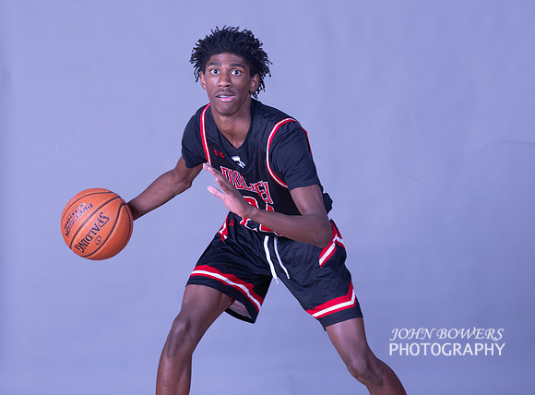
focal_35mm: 133
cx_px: 279
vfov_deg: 11.1
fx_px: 2037
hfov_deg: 15.0
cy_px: 186
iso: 125
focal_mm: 77
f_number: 5.6
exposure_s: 1/200
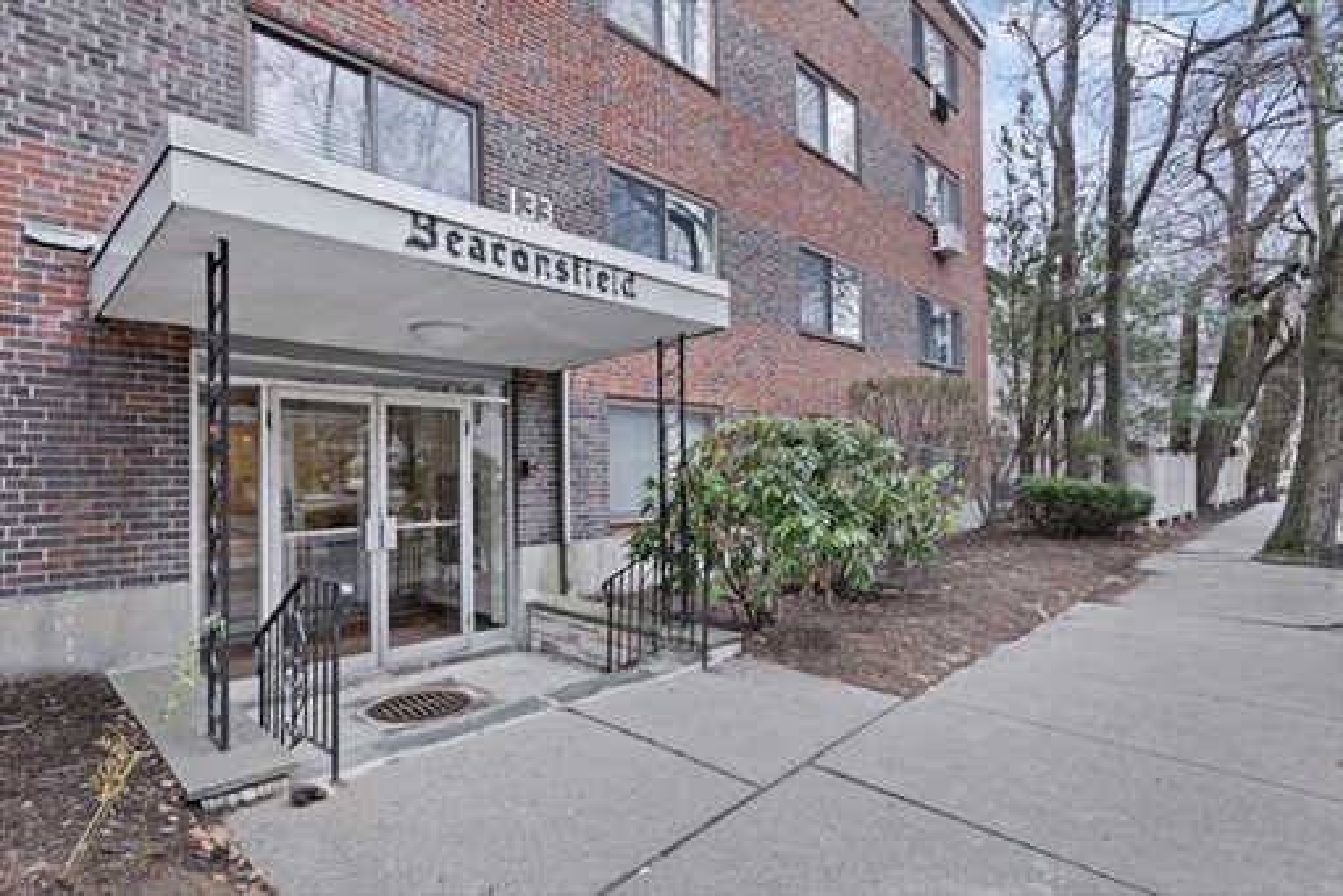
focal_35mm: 18
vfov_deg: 67.4
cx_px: 672
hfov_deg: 90.0
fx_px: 672
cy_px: 448
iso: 200
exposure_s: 1/160
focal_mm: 12
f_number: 4.5
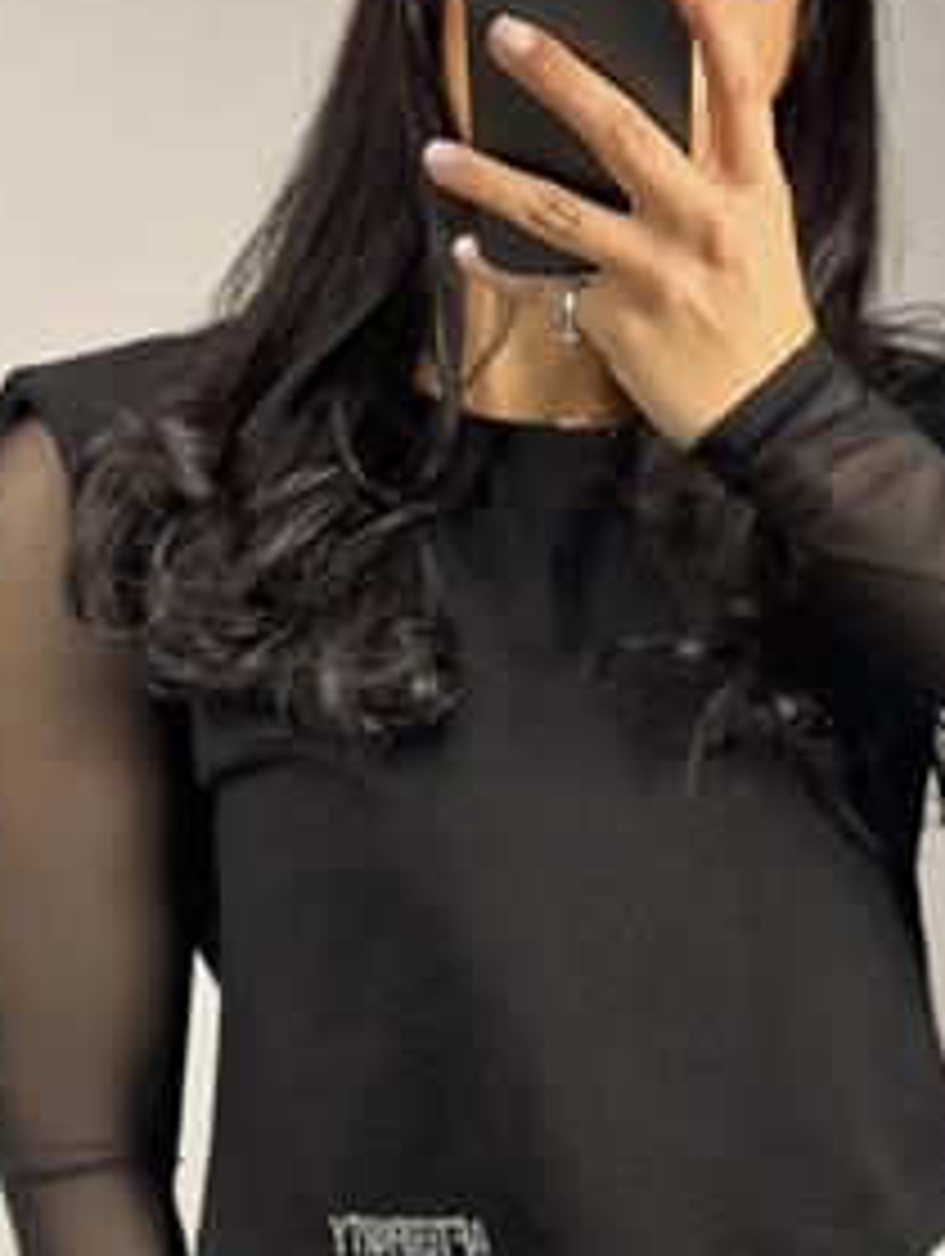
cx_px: 522
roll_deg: +2.2
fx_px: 2578
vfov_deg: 27.3
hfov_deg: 20.8
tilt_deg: -31.6
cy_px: 790
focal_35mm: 71
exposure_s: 1/50
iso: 80
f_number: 1.78
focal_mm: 6.86
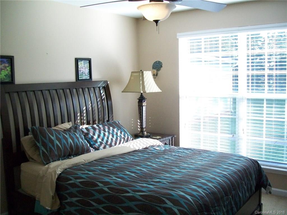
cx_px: 144
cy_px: 108
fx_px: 298
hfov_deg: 51.4
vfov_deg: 39.7
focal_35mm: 36
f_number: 2.7
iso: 200
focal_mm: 6
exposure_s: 1/125
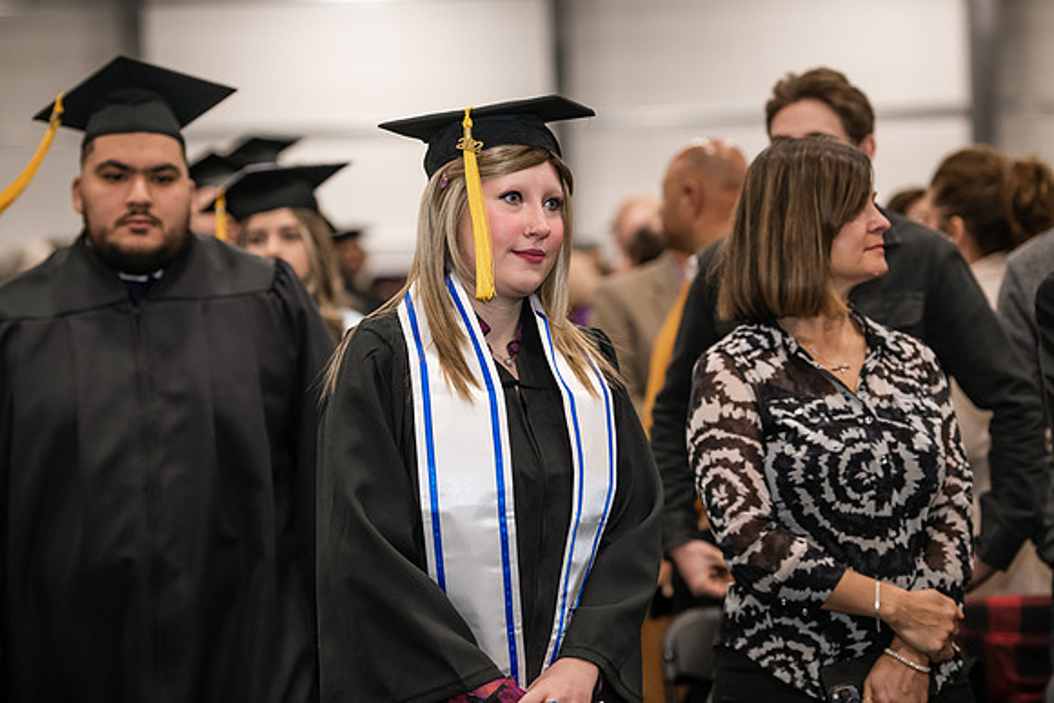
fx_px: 3075
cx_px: 527
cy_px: 352
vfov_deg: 13.0
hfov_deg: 19.5
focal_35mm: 105
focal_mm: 105
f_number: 3.2
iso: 2000
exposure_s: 1/200
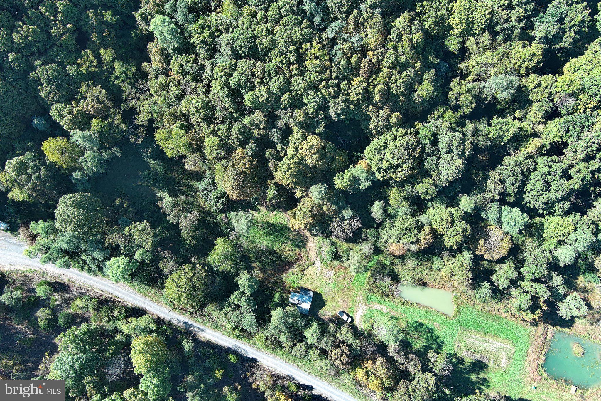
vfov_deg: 45.0
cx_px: 300
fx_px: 484
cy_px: 200
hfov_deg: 63.7
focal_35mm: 29
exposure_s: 1/211
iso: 100
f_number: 2.8
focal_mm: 10.57
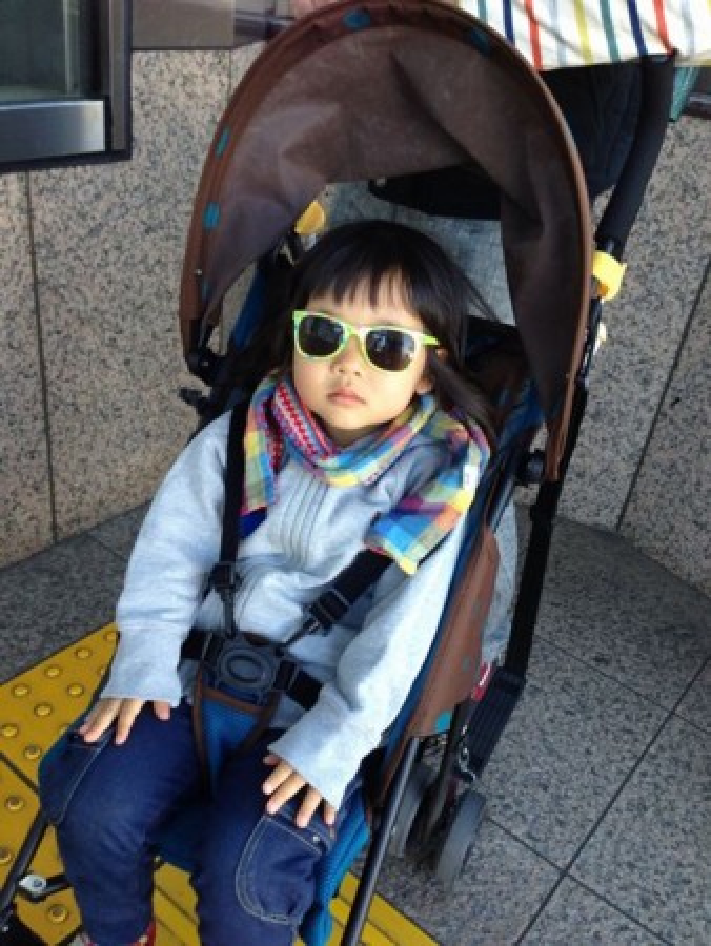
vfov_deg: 55.3
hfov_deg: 43.0
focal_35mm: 33
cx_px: 356
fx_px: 903
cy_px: 473
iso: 64
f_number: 2.4
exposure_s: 1/60
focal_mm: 4.13
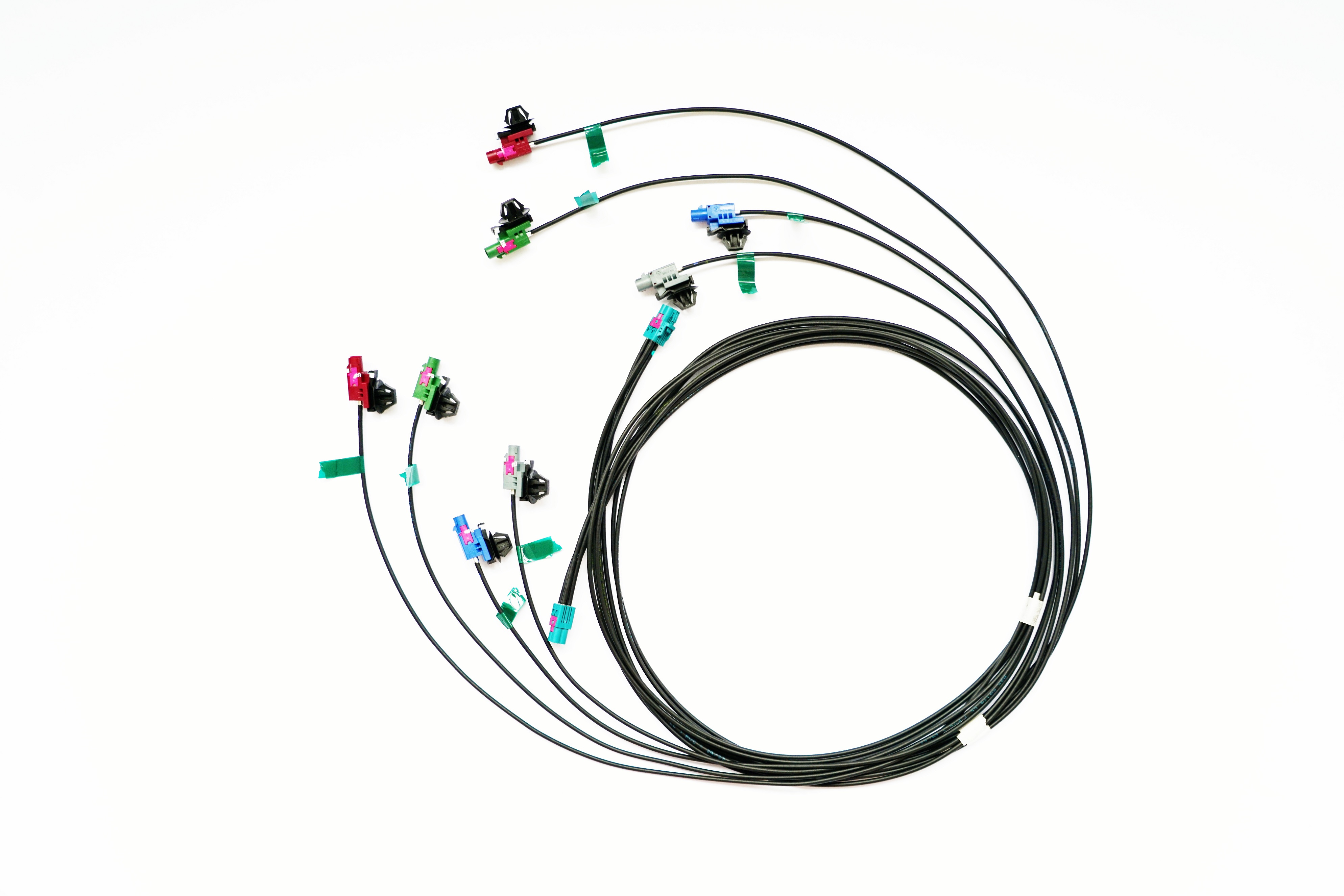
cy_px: 448
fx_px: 1120
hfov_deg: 61.9
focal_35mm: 30
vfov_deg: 43.6
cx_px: 672
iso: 200
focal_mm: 30
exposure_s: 1/60
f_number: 4
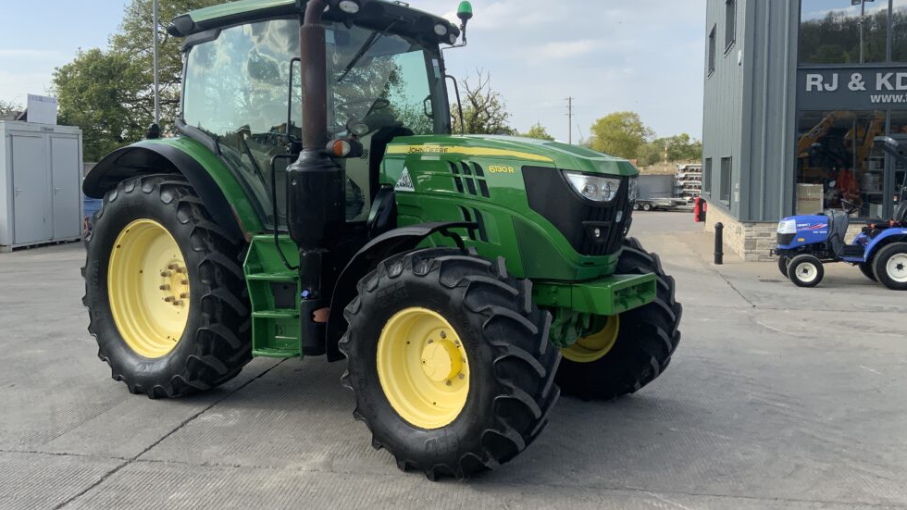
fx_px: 794
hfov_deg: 59.5
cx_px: 464
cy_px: 215
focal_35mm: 33
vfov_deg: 35.5
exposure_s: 1/1144
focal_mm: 3
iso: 16
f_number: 1.8
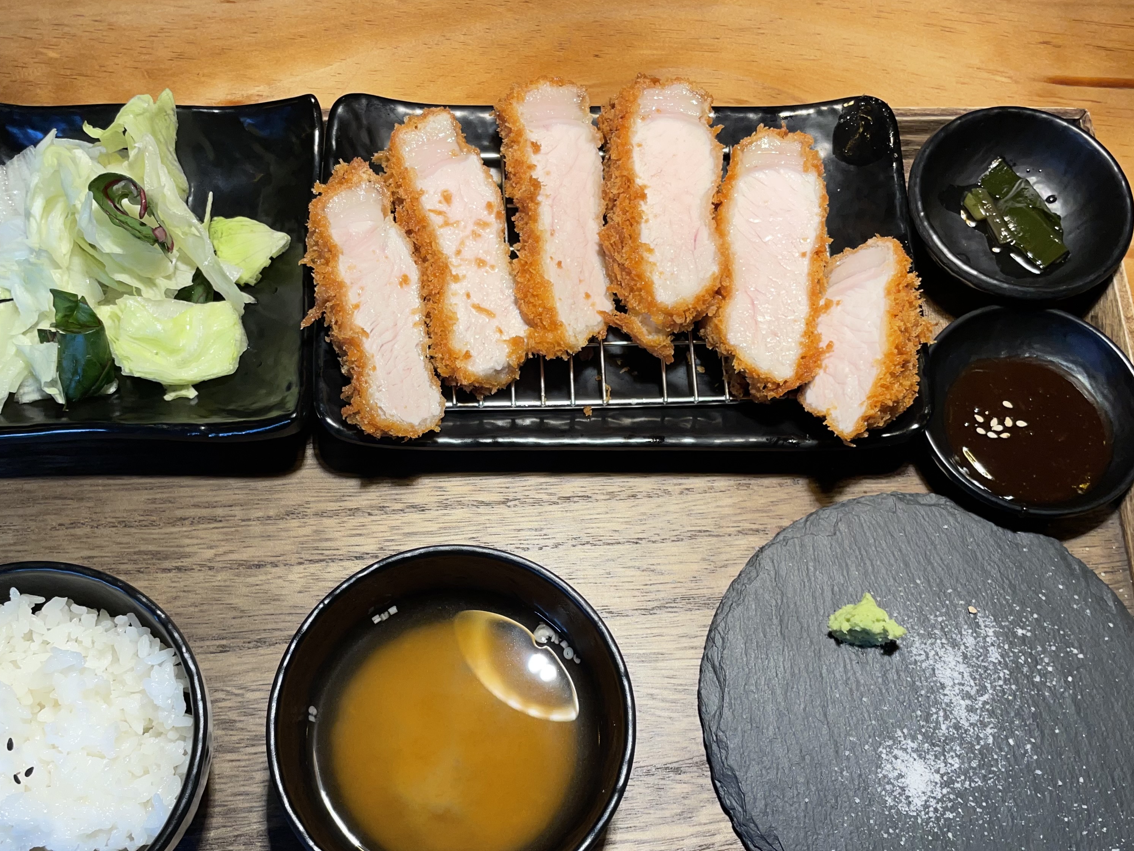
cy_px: 509
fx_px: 1147
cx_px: 516
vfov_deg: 40.5
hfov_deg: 52.6
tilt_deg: -69.5
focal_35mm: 35
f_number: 1.6
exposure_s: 1/120
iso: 40
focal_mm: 4.2
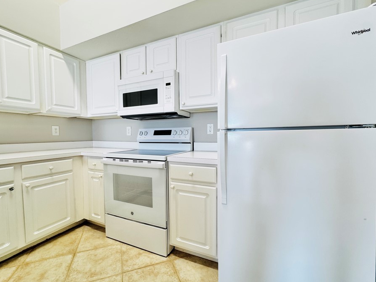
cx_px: 182
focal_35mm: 16
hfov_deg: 94.5
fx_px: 174
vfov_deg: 78.1
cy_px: 143
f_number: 2.2
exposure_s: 1/120
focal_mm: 2.22
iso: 200
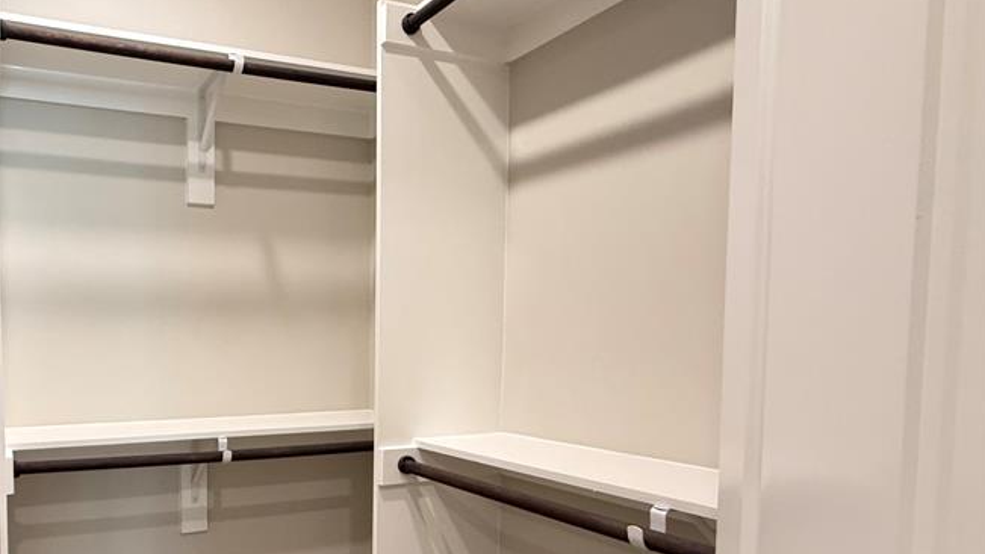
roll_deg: +0.0
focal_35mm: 24
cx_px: 216
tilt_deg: -3.2
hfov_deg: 69.9
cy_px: 377
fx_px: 627
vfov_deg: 46.8
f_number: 2.2
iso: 500
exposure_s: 1/60
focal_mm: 2.22
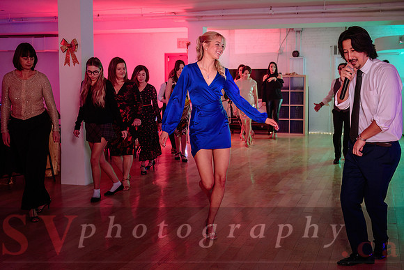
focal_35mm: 45
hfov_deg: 43.2
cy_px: 126
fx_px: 511
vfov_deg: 29.6
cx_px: 215
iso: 1000
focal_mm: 40
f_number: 3.5
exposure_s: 1/125
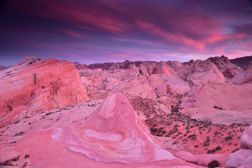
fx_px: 203
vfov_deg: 45.0
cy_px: 84
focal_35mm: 29
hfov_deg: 63.6
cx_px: 126
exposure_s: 20
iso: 100
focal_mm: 29
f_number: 16
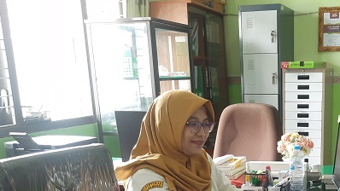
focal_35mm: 46
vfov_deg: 25.1
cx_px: 280
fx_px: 415
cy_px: 178
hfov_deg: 42.2
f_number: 1.8
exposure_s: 1/50
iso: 250
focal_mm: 5.23
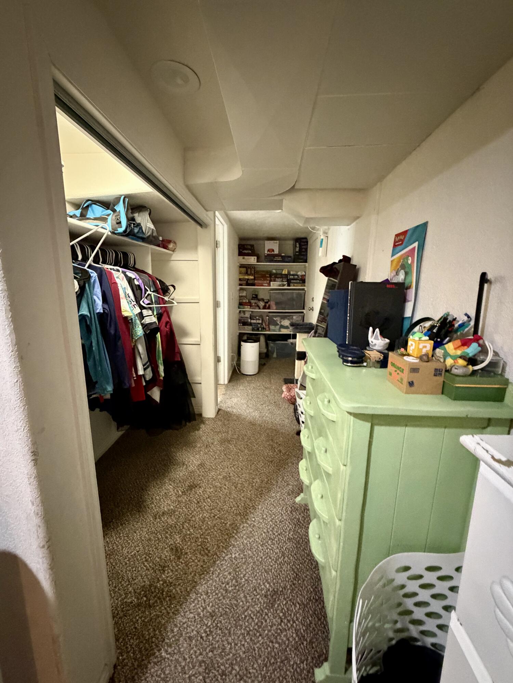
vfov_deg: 102.1
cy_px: 342
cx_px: 256
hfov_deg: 85.7
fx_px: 277
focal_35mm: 14
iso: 1000
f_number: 2.2
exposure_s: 1/40
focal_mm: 2.22
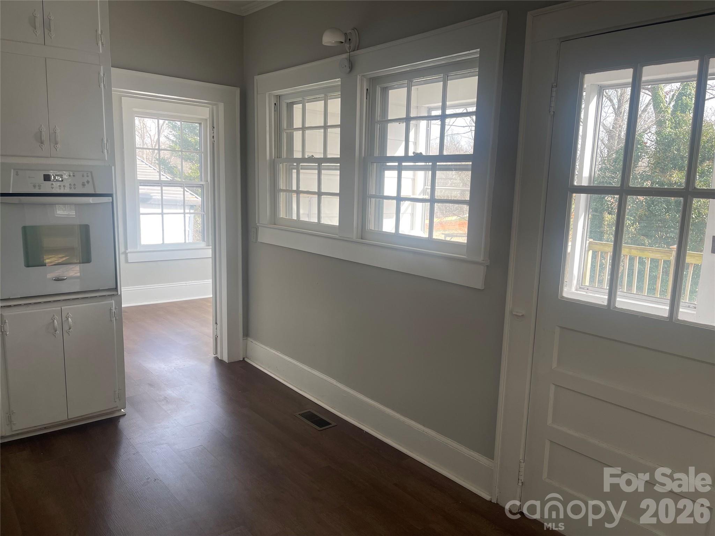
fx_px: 516
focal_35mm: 25
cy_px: 268
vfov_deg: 54.9
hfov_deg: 69.4
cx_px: 358
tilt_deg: -9.5
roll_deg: -1.9
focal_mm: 5.1
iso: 32
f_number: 1.6
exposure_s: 1/173
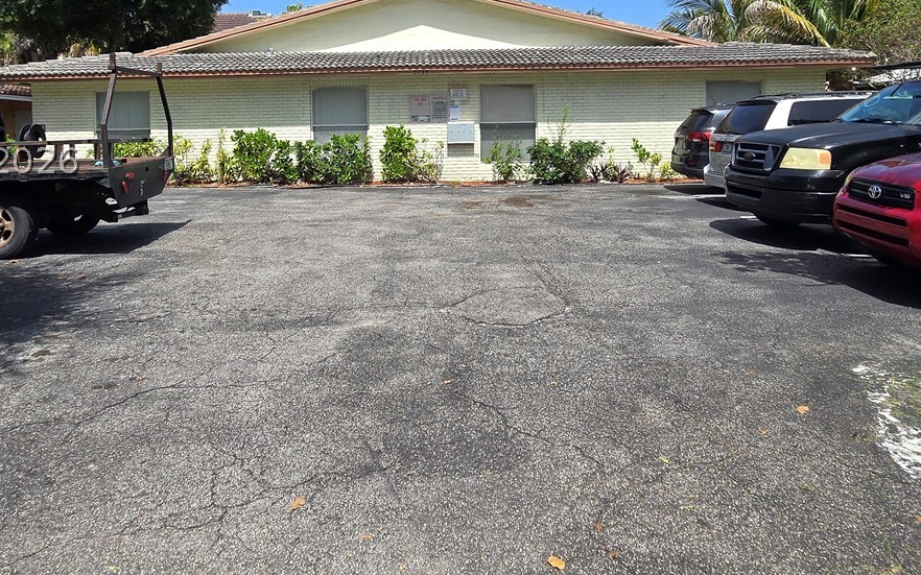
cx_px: 399
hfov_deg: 72.2
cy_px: 161
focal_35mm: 25
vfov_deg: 47.8
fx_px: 627
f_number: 2.2
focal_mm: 2.2
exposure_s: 1/1849
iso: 50
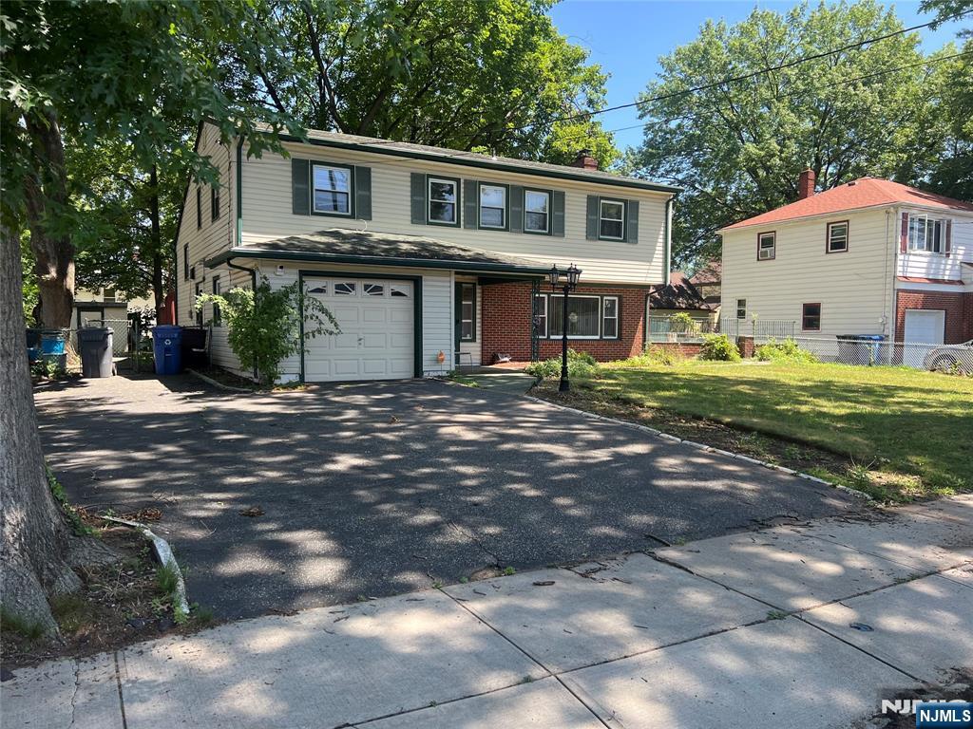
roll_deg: -0.4
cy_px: 364
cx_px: 486
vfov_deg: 53.1
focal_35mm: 26
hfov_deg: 67.3
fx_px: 731
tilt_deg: -3.8
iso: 50
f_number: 1.5
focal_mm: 5.7
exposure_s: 1/786
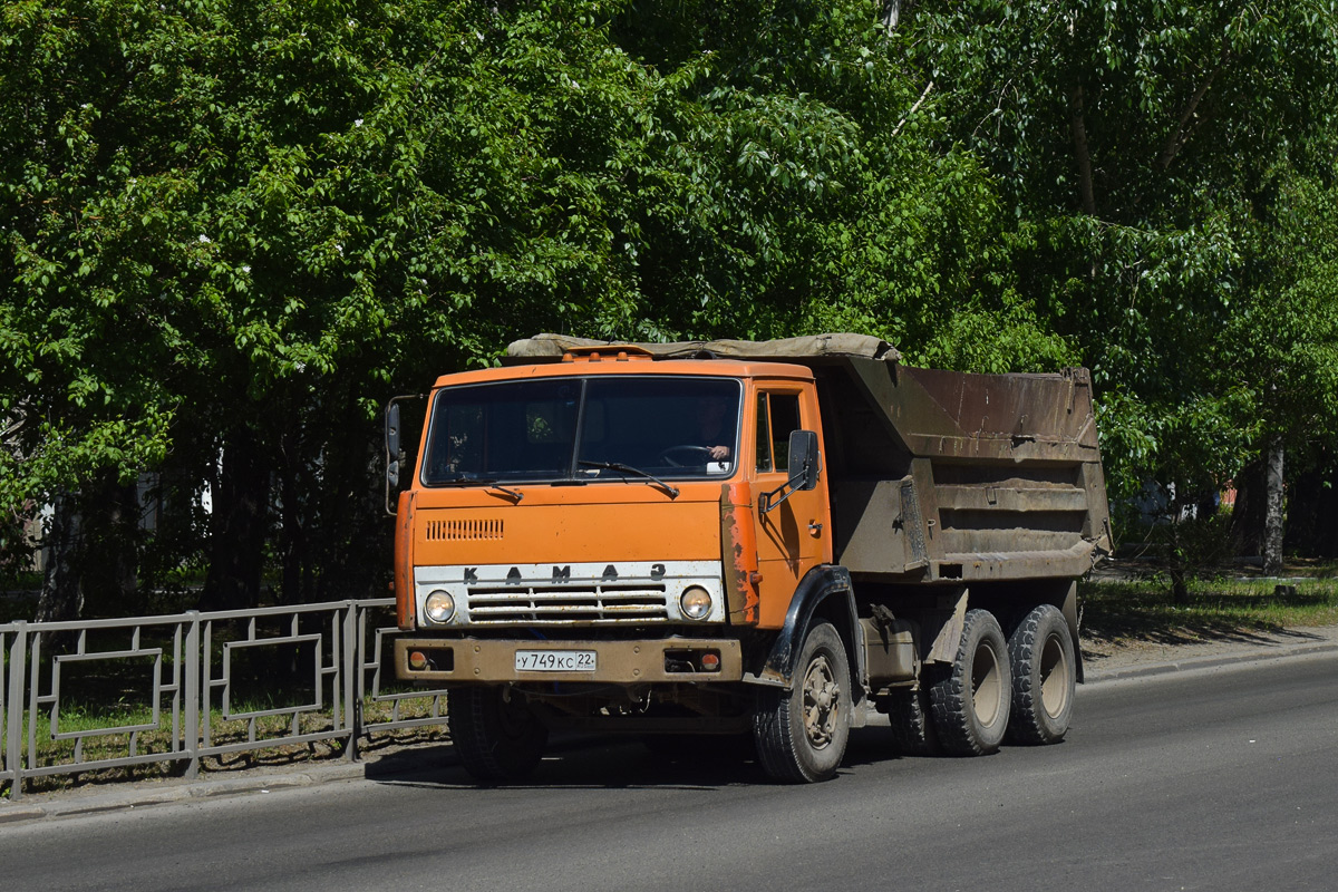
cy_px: 446
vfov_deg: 16.6
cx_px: 669
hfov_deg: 24.6
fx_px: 3066
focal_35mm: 82
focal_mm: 55
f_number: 7.1
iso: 200
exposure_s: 1/1250
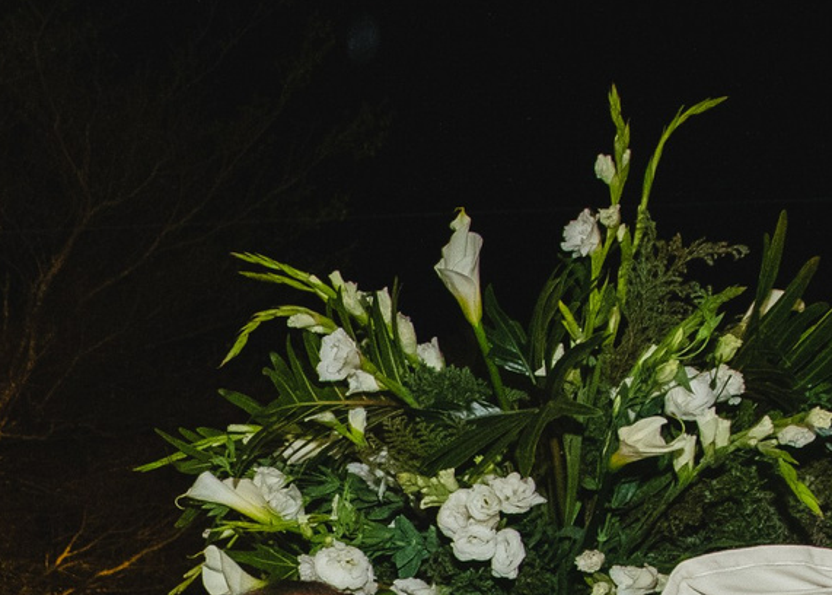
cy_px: 956
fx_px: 1560
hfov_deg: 24.5
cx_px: -355
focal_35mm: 66
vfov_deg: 18.5
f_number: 3.5
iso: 2500
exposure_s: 1/200
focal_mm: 14
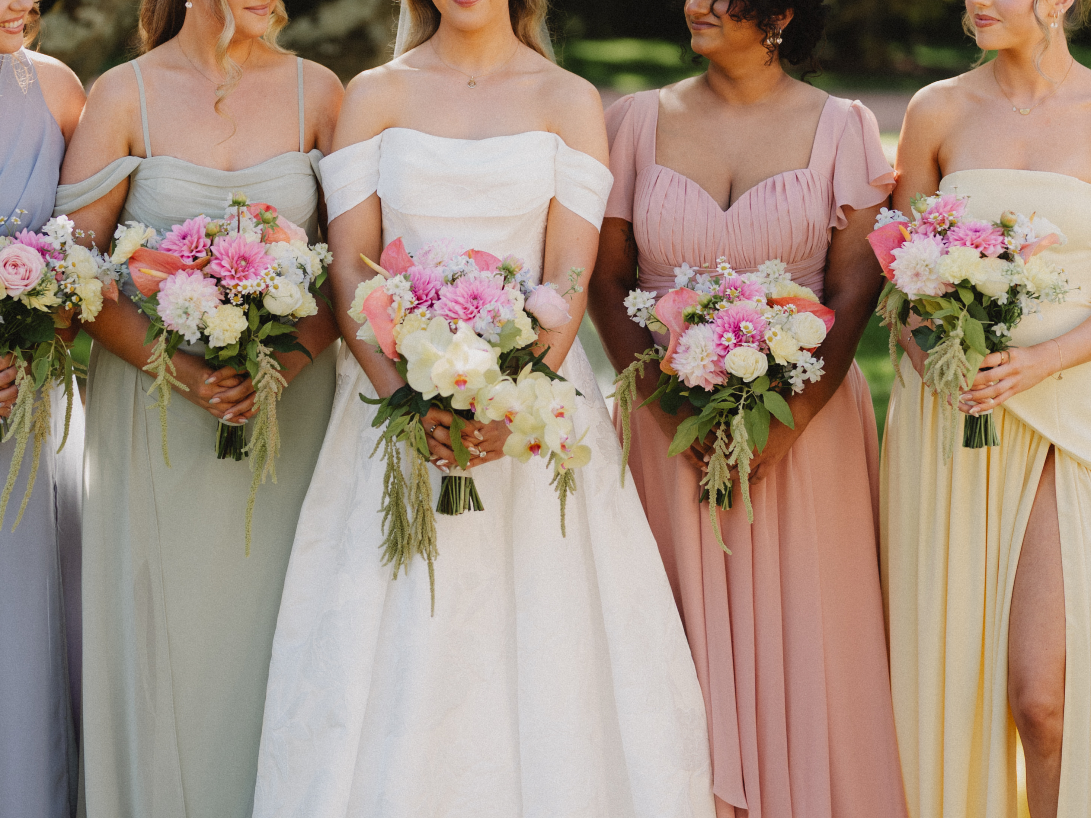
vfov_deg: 15.2
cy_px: 222
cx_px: 476
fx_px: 3057
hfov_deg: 20.2
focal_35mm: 97
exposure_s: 1/1250
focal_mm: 50
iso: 125
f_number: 1.2
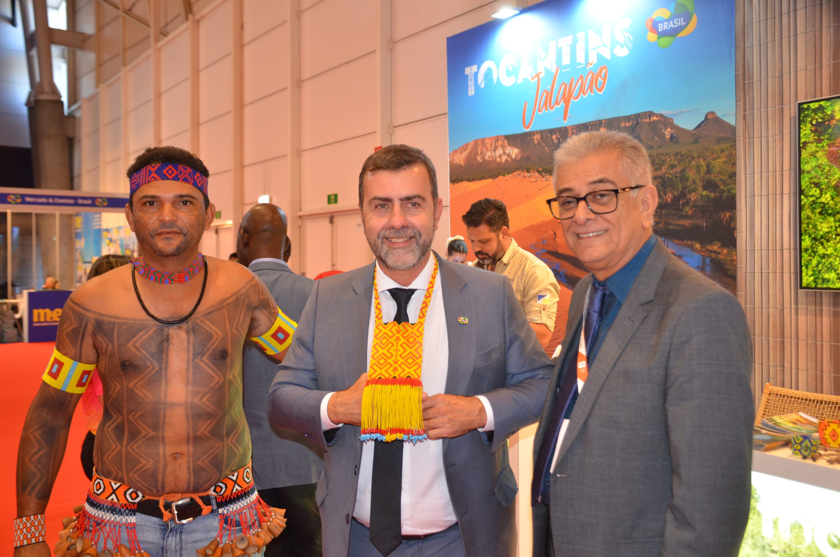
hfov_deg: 55.2
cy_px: 278
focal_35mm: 34
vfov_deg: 38.2
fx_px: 803
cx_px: 420
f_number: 3.8
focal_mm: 23
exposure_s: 1/60
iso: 720
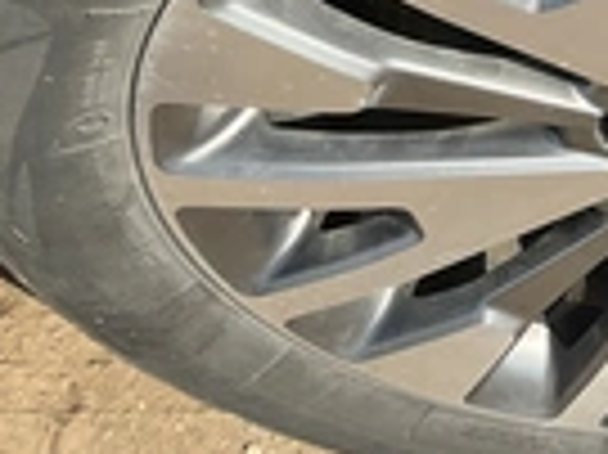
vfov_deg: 16.4
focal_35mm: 86
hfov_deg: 20.7
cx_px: 797
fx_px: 1509
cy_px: -99
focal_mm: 3
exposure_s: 1/842
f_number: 1.8
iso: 25
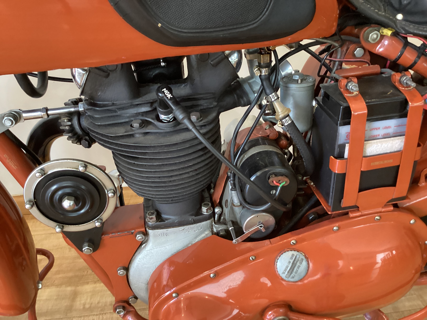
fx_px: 382
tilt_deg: -31.4
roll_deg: -0.4
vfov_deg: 45.4
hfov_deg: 58.4
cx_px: 214
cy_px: 160
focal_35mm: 31
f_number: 2.4
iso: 400
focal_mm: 3.3
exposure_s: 1/30
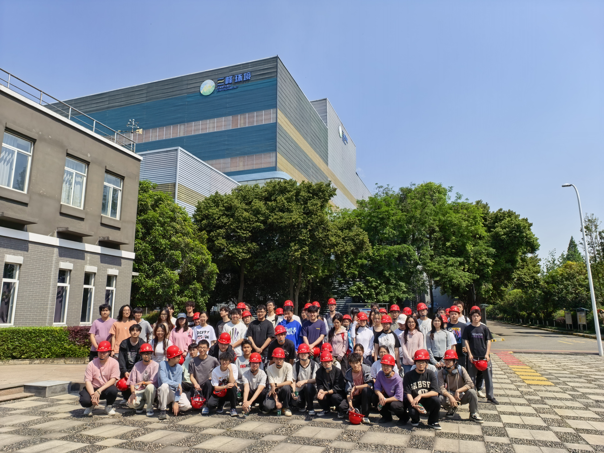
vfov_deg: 56.8
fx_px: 419
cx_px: 302
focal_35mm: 24
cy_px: 226
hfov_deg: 71.6
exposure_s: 1/1221
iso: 50
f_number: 4
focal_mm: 6.98
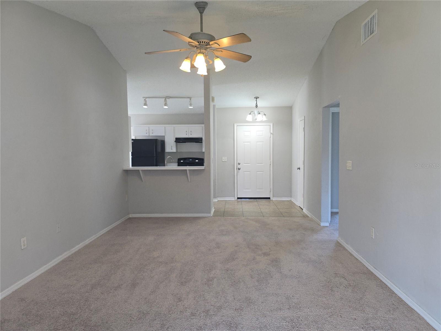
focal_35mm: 23
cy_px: 166
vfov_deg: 58.9
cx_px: 220
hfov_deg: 73.9
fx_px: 293
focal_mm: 6.3
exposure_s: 1/120
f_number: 1.7
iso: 200
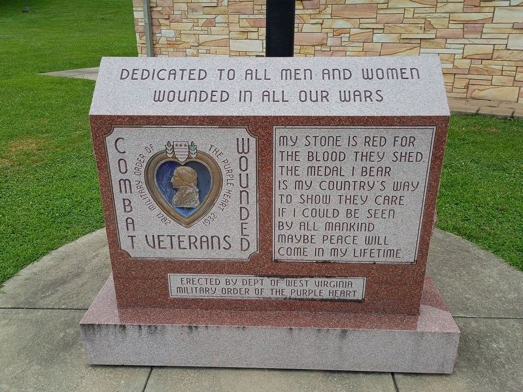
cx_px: 262
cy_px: 196
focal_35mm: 29
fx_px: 438
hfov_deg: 61.7
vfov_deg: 48.2
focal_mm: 4.27
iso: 100
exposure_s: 1/405
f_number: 1.8
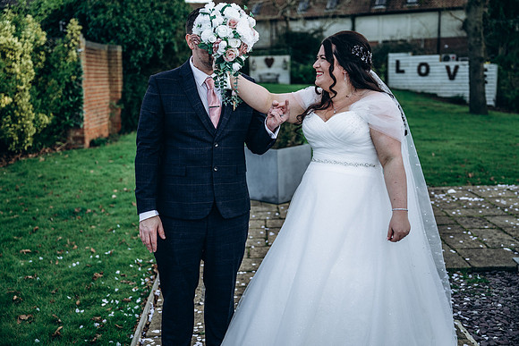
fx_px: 649
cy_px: 173
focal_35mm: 45
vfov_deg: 29.9
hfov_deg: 43.6
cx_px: 260
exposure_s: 1/200
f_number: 2.8
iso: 125
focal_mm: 45
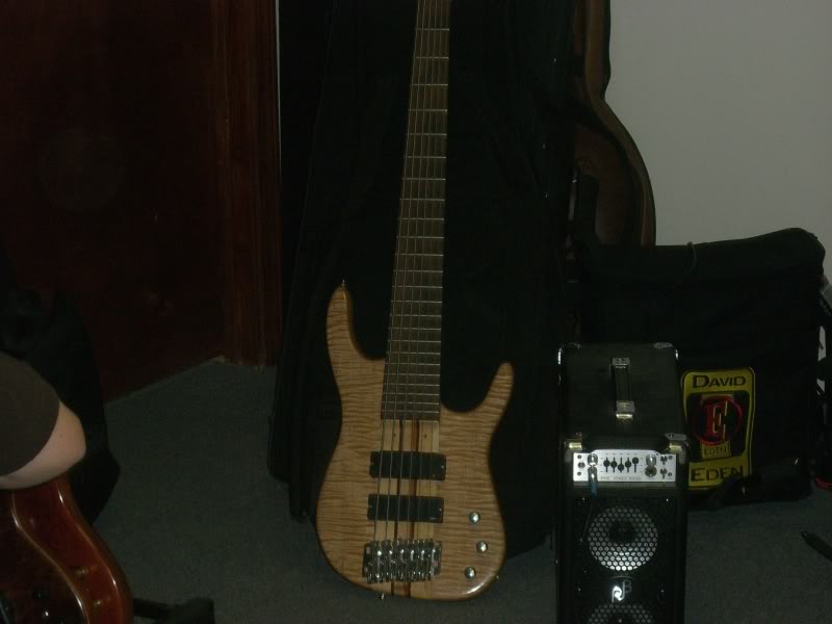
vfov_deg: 13.0
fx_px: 2740
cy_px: 312
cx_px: 416
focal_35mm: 114
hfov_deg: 17.3
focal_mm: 18.6
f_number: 5.2
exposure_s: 1/60
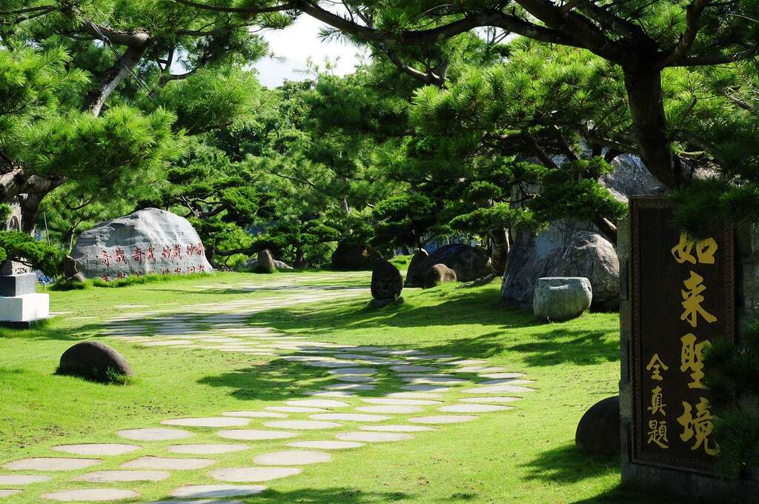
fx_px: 1958
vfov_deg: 14.7
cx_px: 380
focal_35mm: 93
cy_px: 252
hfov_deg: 21.9
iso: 200
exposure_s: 1/80
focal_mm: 62
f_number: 14
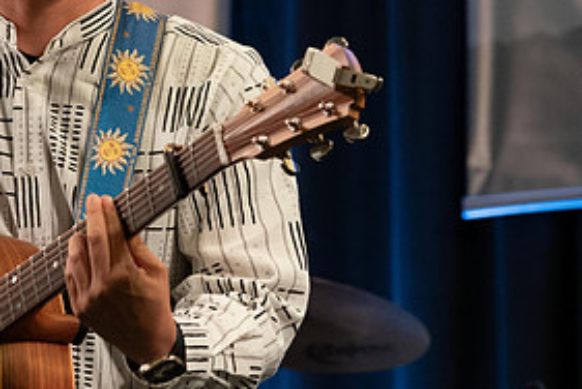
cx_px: 155
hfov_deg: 7.9
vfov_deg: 5.3
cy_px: 71
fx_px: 4208
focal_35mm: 260
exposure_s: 1/250
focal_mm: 126
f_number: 6.3
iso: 5000
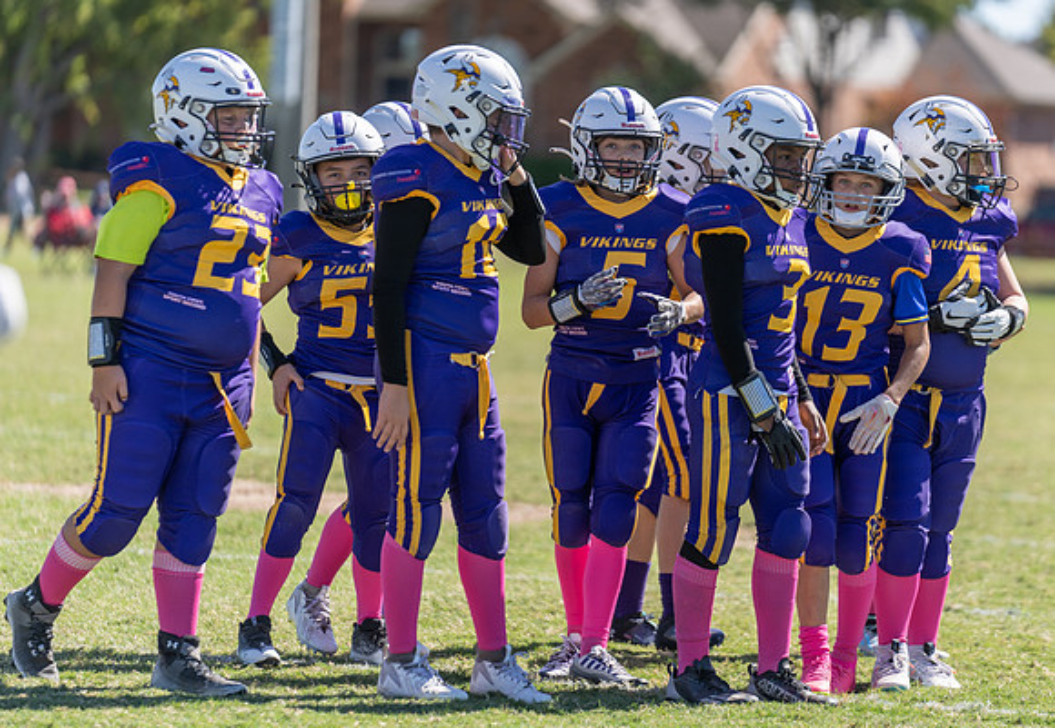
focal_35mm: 251
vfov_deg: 5.6
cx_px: 631
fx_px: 7440
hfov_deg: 8.1
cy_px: 357
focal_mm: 200
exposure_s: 1/1600
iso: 100
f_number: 2.8
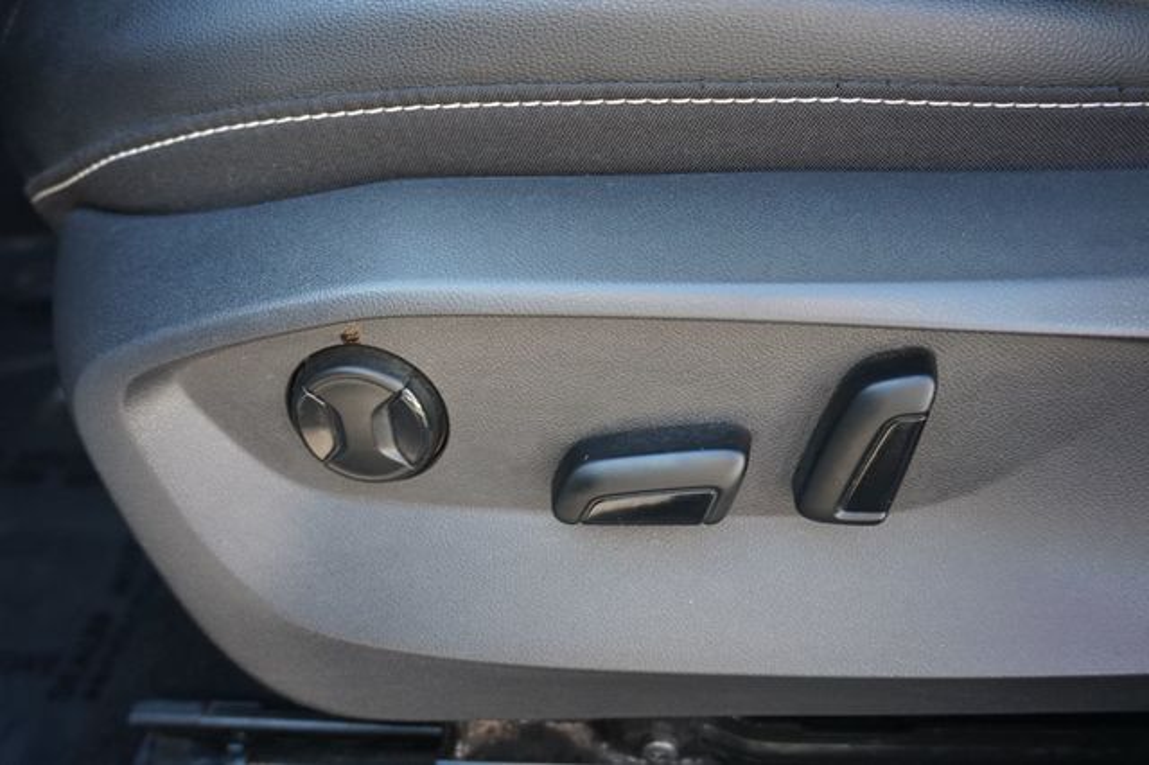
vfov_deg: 38.3
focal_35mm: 34
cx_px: 574
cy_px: 382
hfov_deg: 55.1
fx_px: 1101
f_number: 4
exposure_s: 1/60
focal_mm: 23
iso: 320
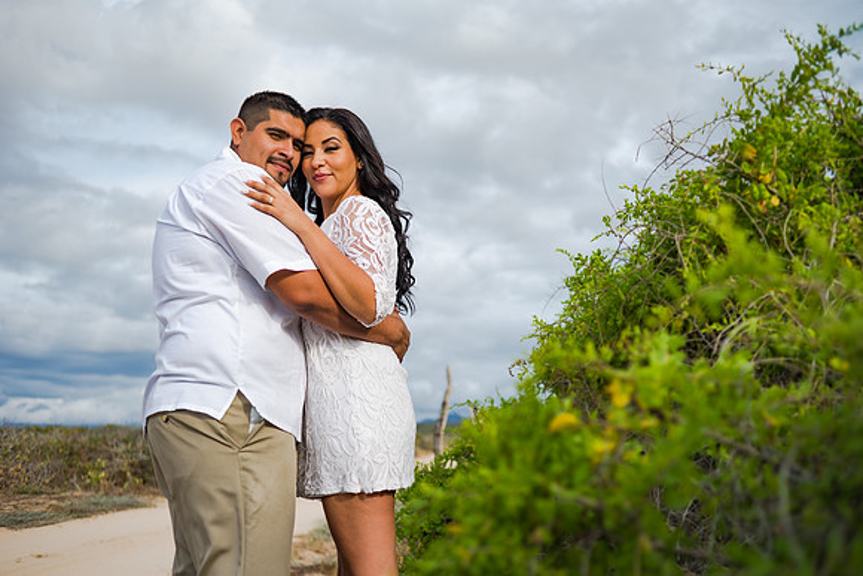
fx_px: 839
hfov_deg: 54.4
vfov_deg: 37.9
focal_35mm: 35
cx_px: 432
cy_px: 288
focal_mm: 35
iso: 50
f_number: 2.8
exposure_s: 1/1250
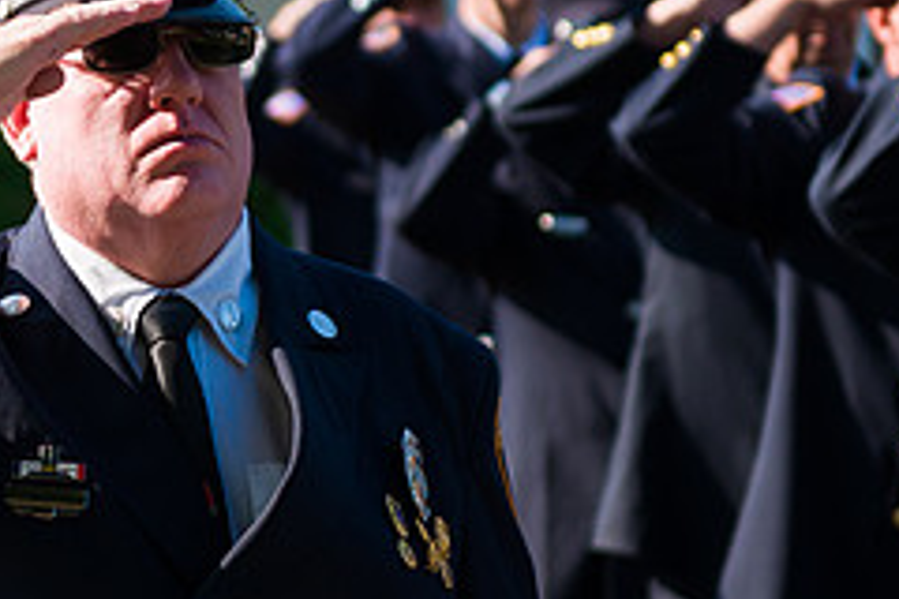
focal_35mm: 226
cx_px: 150
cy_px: 99
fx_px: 5643
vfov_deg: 6.1
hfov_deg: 9.1
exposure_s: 1/2000
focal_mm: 70
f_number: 3.2
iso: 200
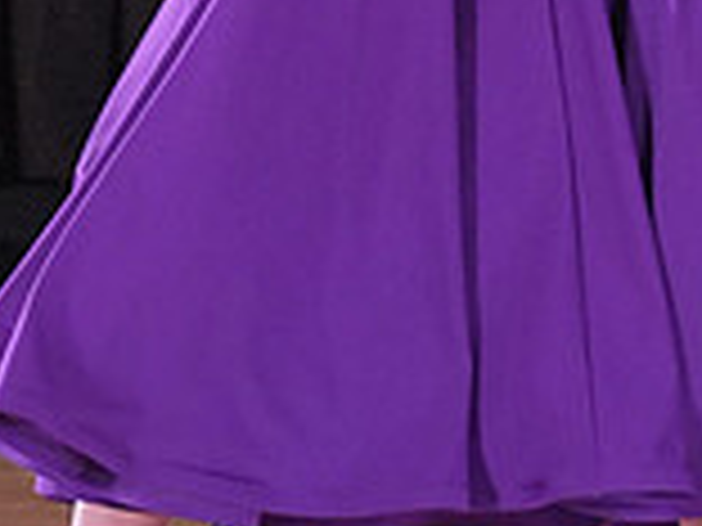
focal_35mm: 624
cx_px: 529
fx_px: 12654
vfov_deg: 2.4
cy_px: -265
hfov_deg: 3.2
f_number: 4
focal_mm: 116
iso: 2500
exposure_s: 1/400
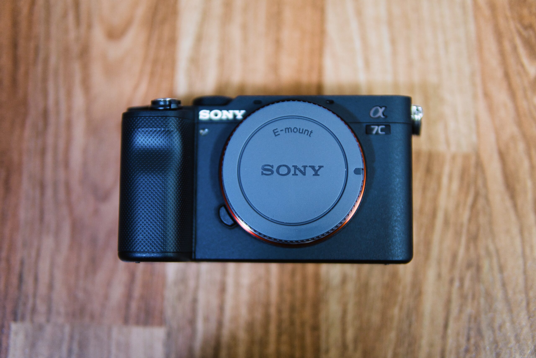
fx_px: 670
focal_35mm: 45
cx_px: 268
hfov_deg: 43.6
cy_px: 179
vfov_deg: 29.9
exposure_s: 1/40
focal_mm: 30
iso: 400
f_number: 1.4
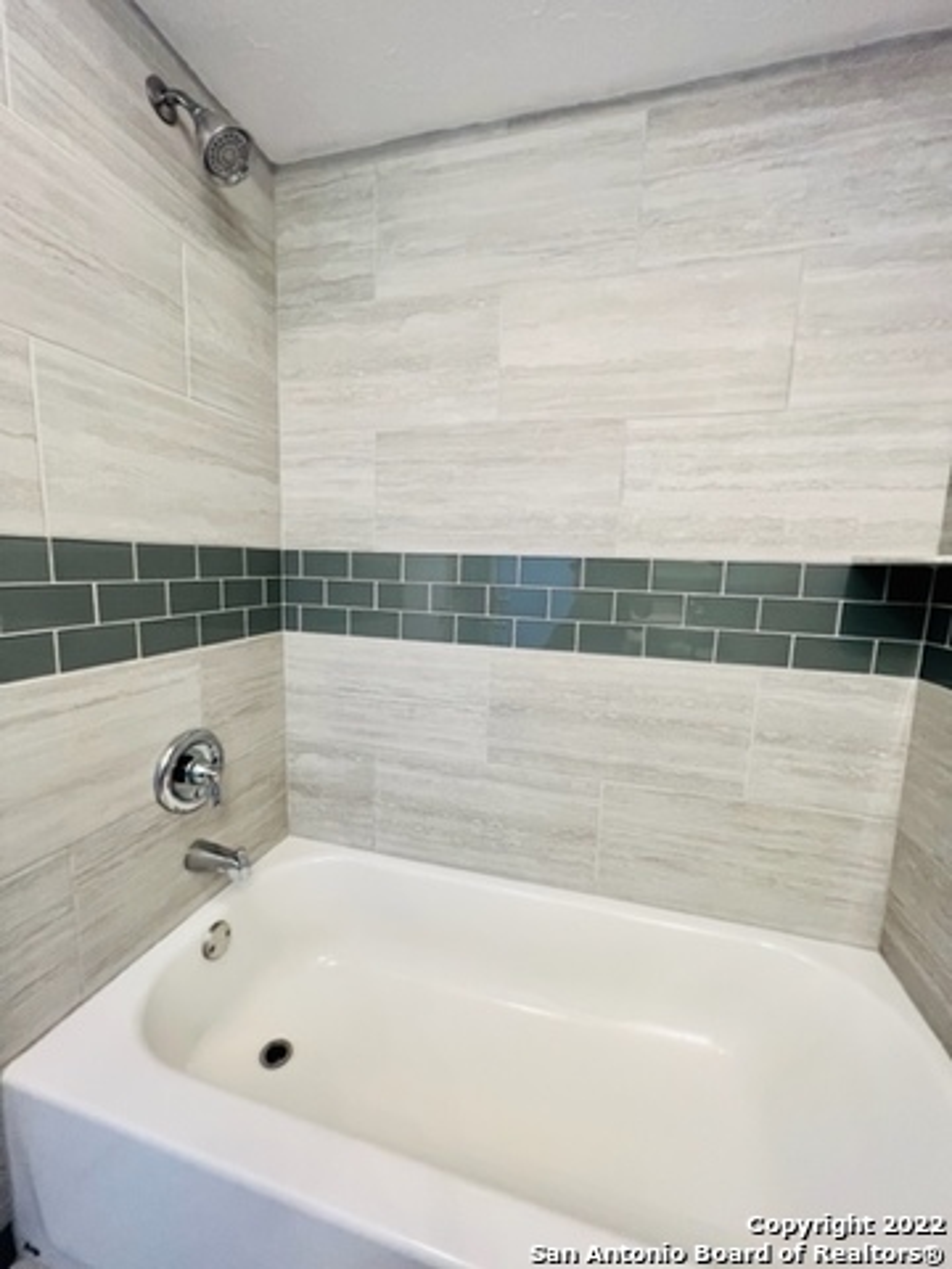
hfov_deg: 89.9
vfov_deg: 106.2
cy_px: 634
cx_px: 476
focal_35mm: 13
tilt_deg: -9.1
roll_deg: -1.6
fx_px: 477
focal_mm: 1.57
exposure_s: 1/60
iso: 250
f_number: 1.8
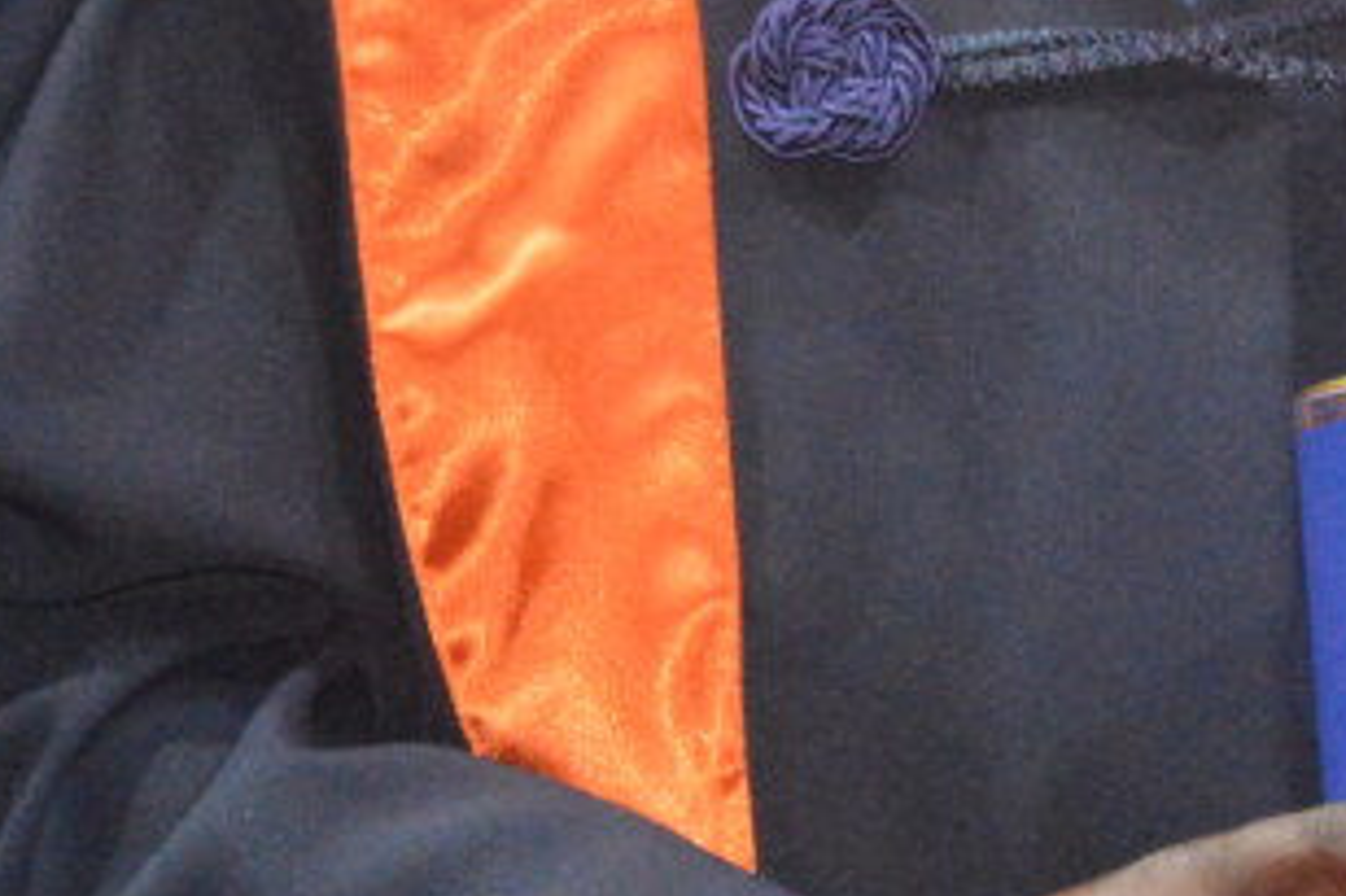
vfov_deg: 4.6
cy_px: -127
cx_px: 1372
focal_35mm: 296
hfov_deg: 6.9
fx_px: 11061
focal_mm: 38
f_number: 5
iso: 2500
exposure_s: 1/60
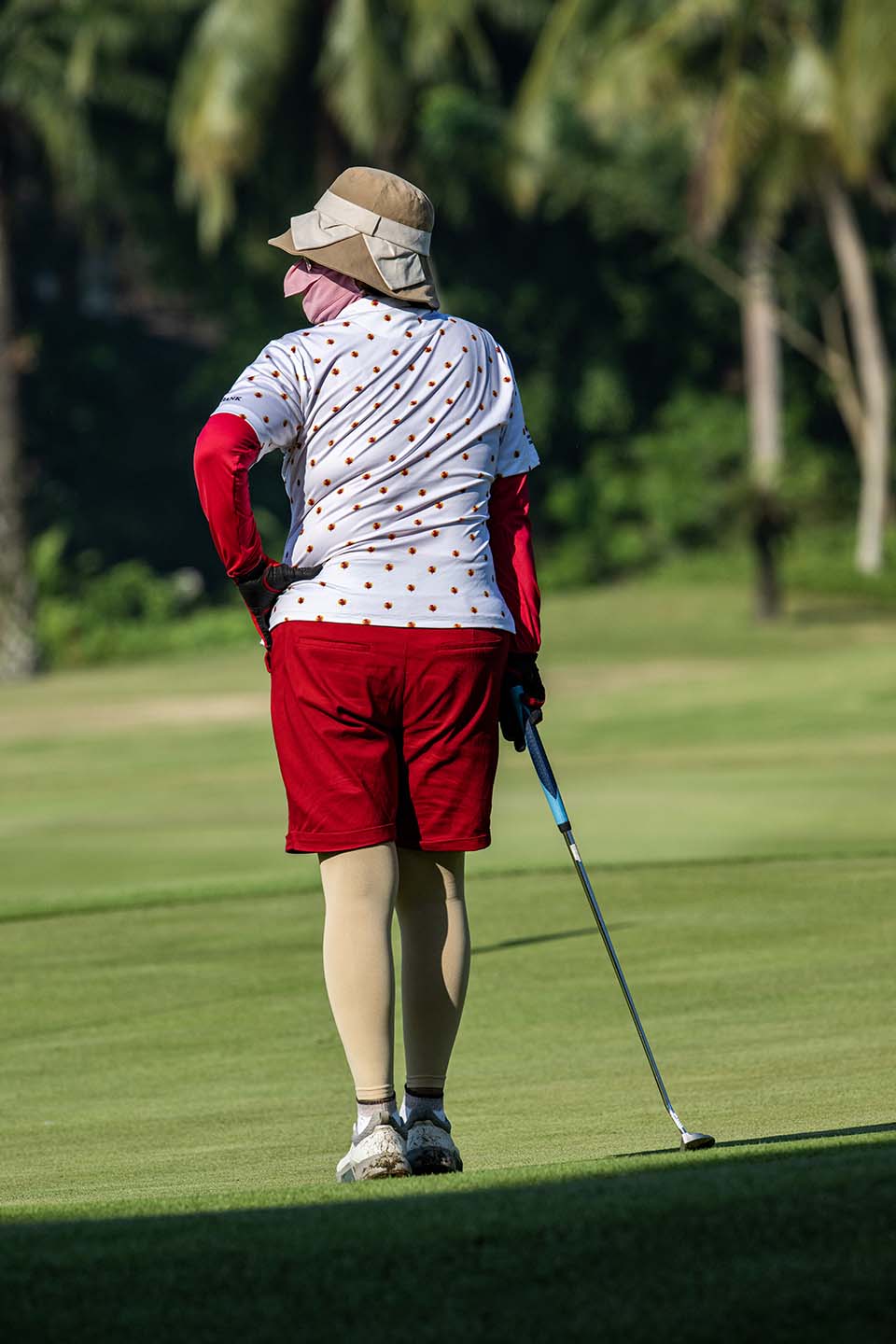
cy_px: 672
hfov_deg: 3.4
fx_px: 14932
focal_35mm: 400
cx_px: 448
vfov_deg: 5.2
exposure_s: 1/1250
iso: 360
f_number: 8
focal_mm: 400
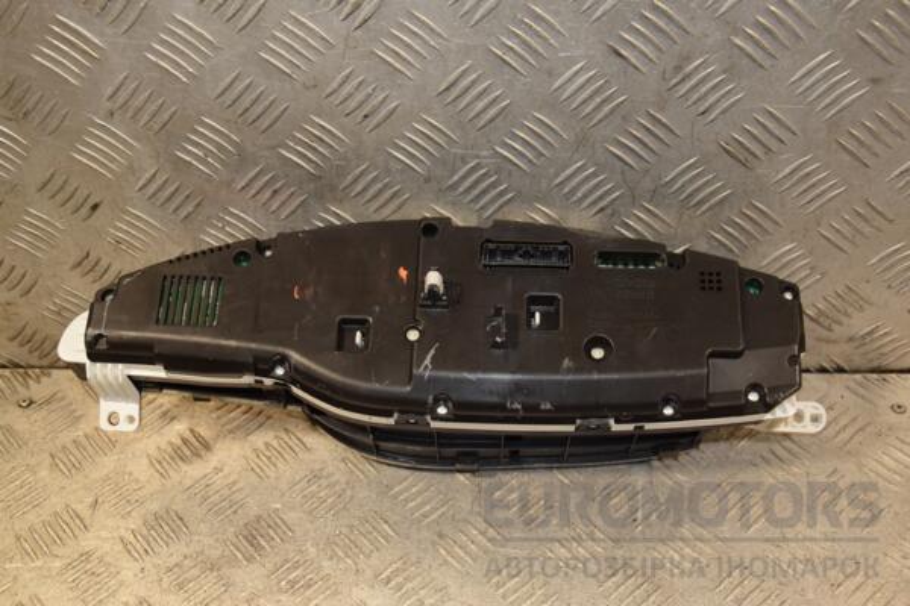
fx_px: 1137
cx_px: 455
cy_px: 303
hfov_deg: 43.6
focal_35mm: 45
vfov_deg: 29.9
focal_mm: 30
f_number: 5
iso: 800
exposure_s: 1/160
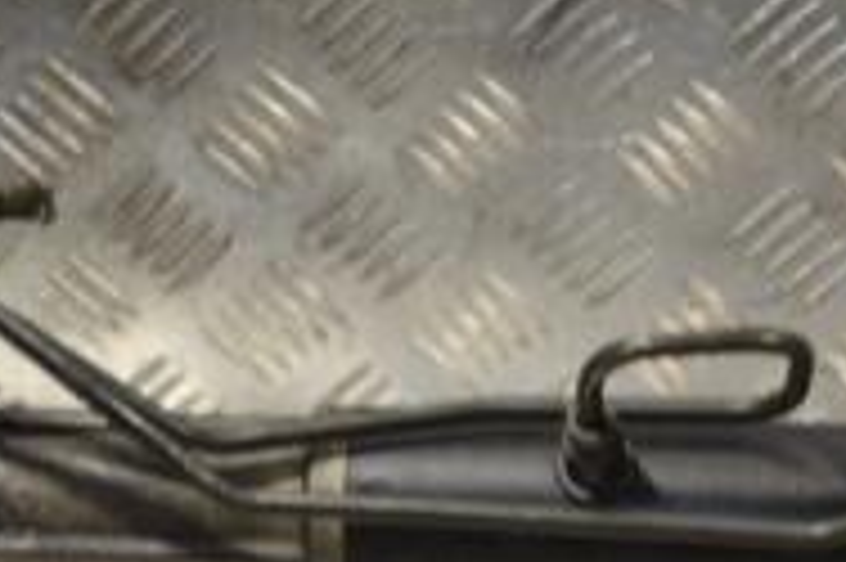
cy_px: 297
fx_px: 3592
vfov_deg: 9.0
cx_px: 598
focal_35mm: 153
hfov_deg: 13.4
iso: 160
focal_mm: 32
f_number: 4.8
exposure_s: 1/30
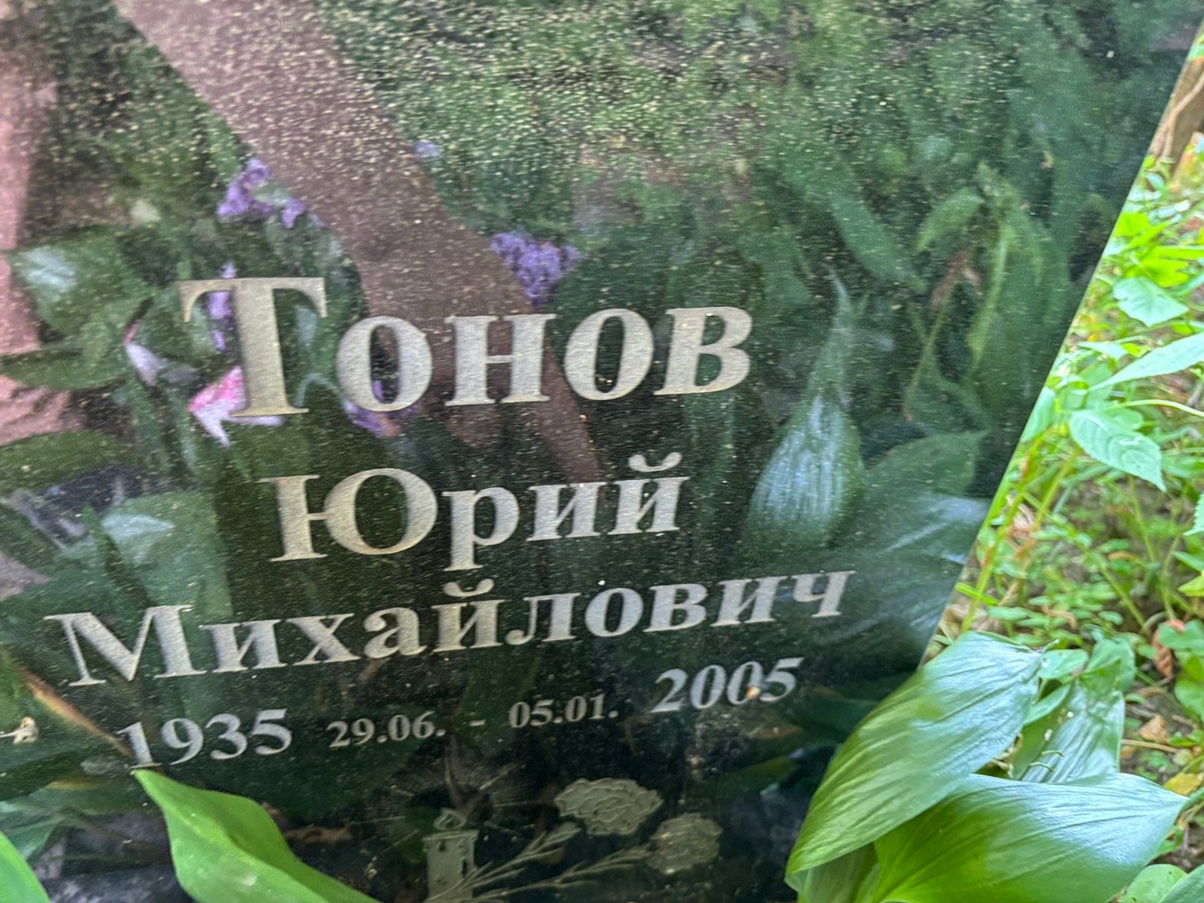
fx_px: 974
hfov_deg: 63.4
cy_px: 418
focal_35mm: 28
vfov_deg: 49.7
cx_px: 557
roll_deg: -7.2
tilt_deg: -40.9
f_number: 1.6
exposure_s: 1/60
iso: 250
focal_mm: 5.96
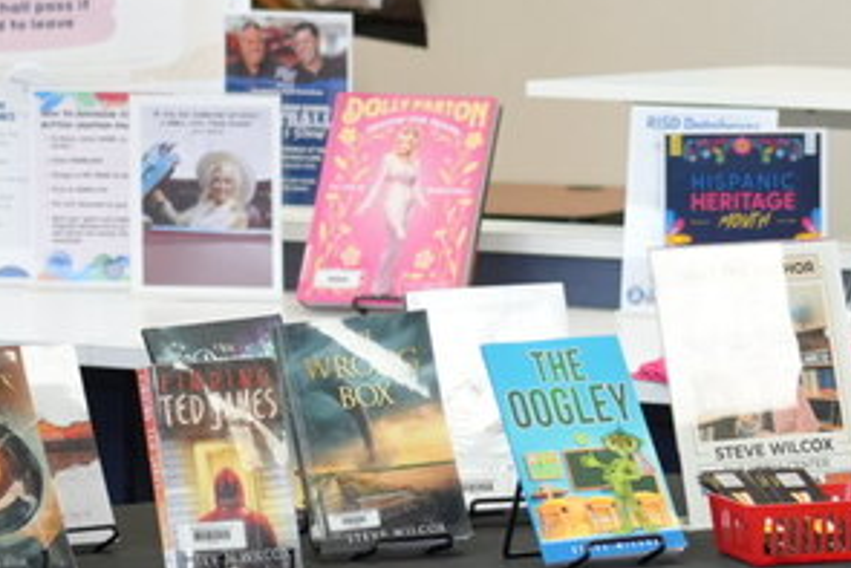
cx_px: 914
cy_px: 432
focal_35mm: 243
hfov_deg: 8.4
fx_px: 5747
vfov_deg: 5.7
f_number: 4.5
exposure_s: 1/160
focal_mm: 70
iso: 2000
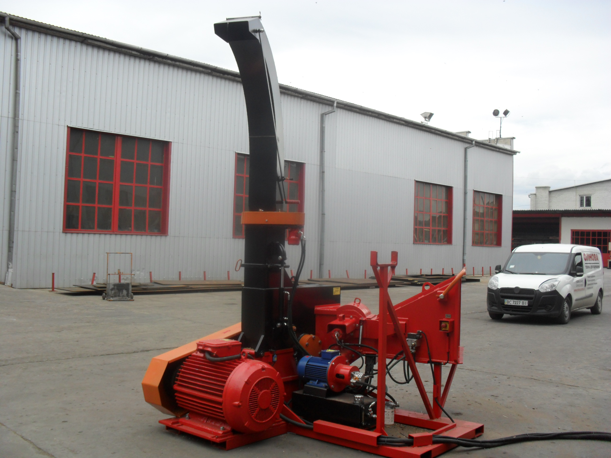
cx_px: 306
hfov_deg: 52.6
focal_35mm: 35
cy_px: 229
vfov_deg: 40.7
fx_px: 618
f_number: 3.2
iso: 100
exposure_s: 1/350
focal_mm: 6.3
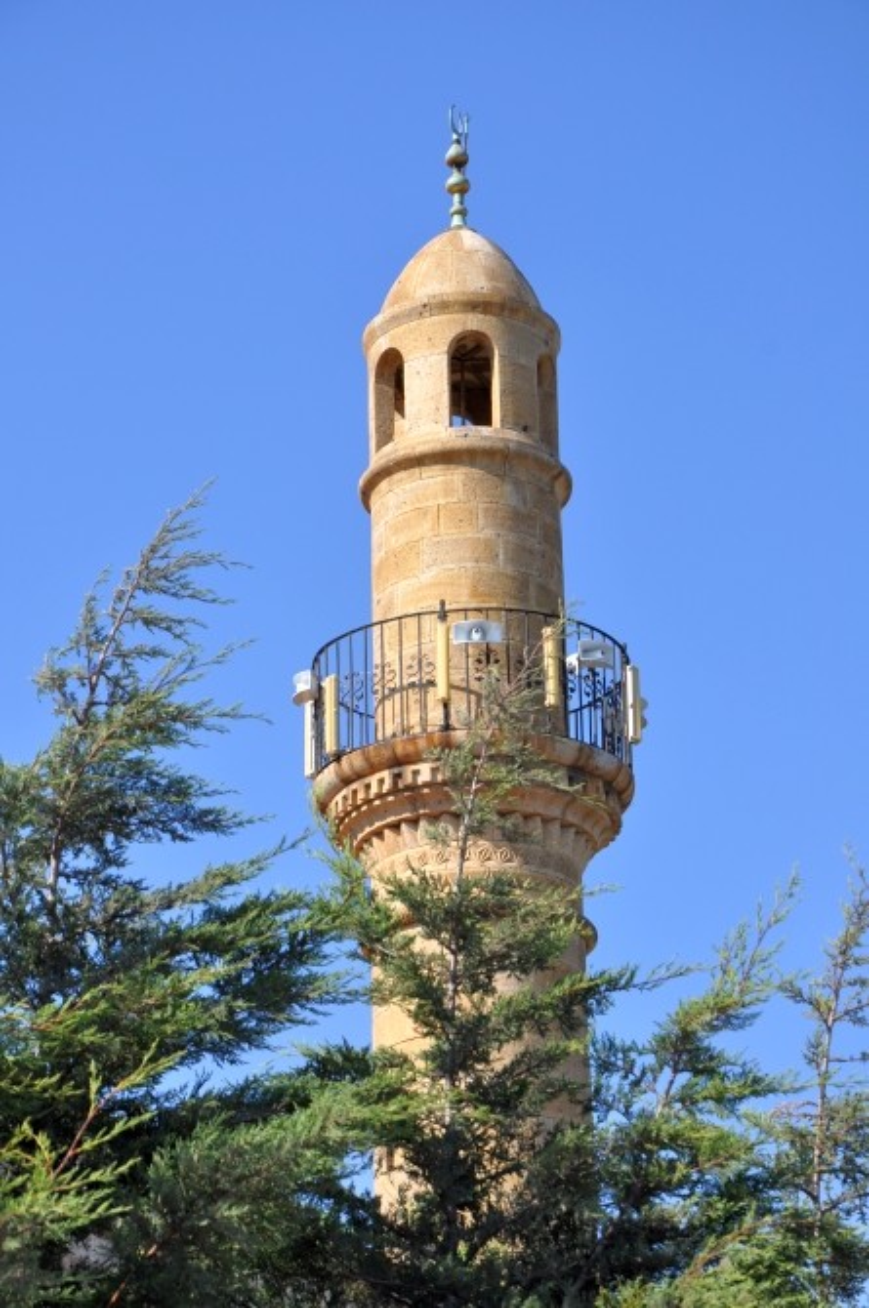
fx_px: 3811
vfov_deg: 19.5
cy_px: 654
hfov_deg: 13.0
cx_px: 434
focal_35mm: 105
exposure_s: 1/320
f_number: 9
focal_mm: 70
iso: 200
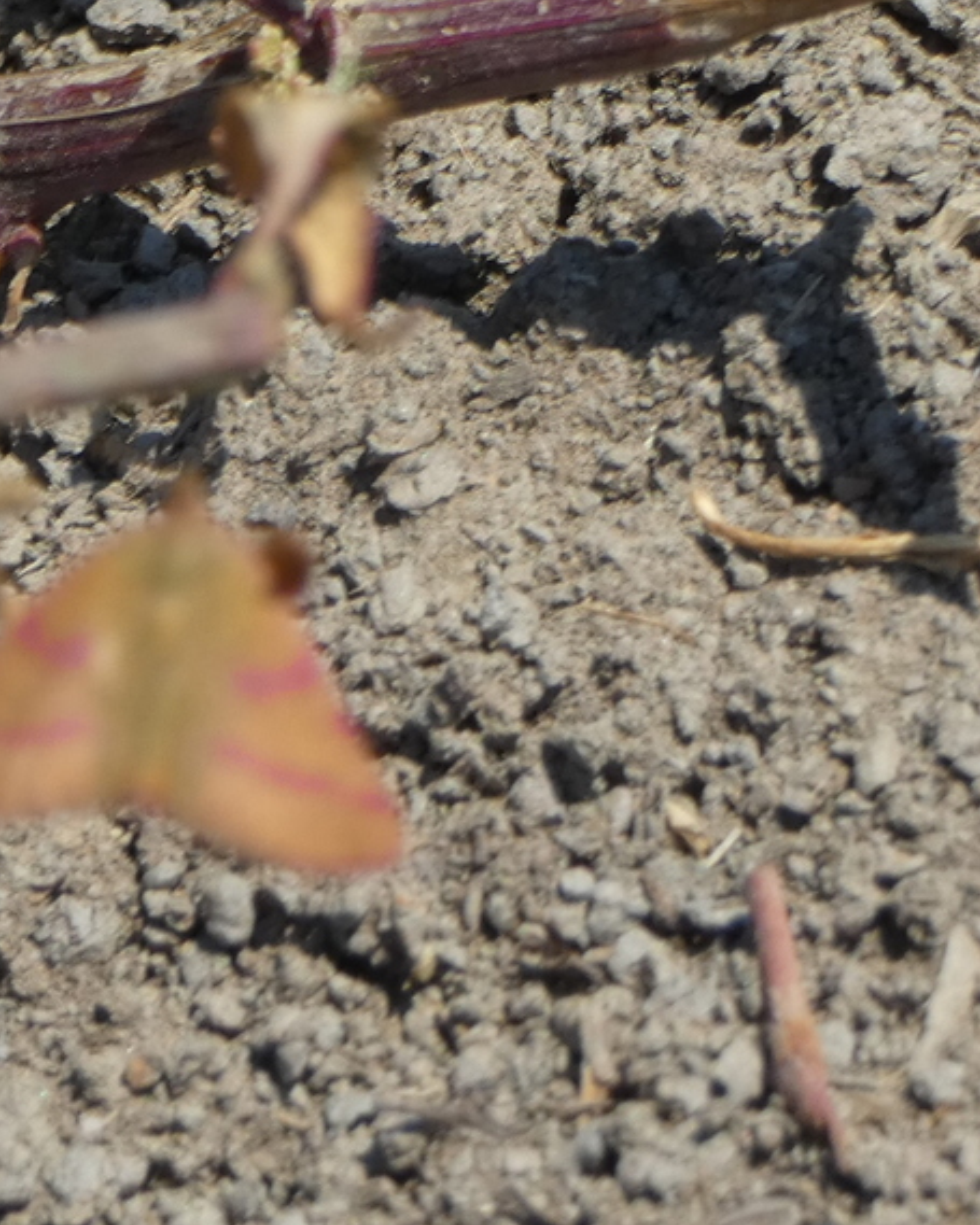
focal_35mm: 335
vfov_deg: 5.8
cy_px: 624
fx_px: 12149
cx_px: 247
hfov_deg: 4.6
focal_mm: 41.1
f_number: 5.5
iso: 80
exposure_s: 1/160
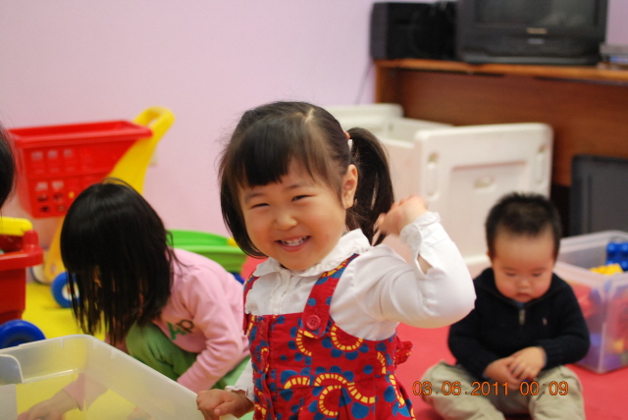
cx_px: 314
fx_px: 917
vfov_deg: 25.8
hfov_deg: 37.8
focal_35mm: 52
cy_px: 210
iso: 800
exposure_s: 1/80
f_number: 2.5
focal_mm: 35
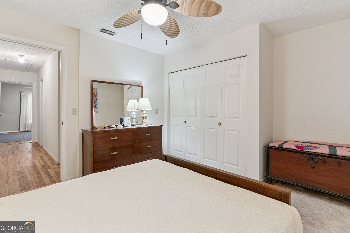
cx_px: 175
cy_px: 116
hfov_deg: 93.3
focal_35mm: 17
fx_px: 165
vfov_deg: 70.5
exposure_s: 1/8
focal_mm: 17
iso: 250
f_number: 8
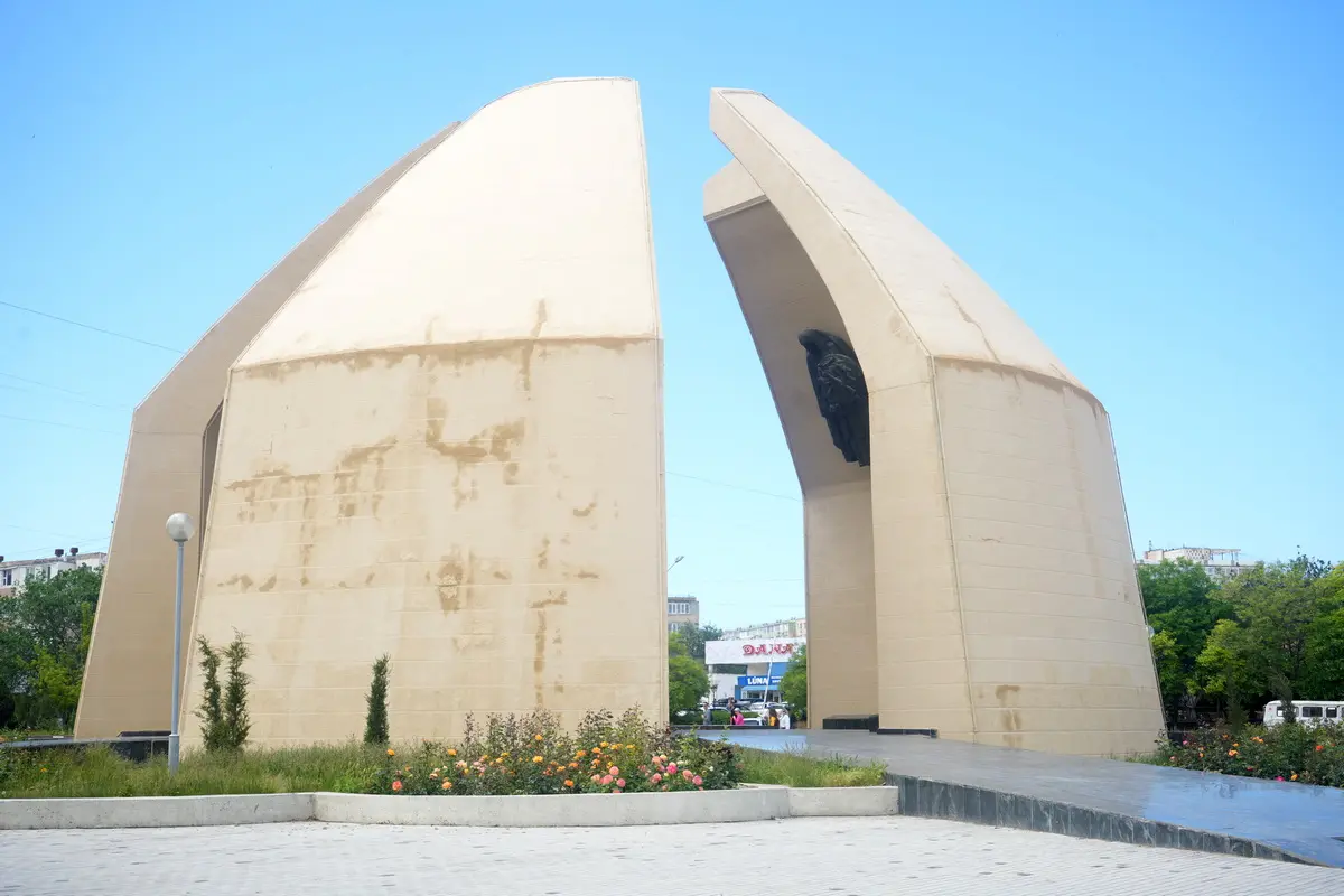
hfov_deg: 41.9
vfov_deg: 28.6
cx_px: 672
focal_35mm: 47
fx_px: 1755
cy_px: 448
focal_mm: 47
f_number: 8
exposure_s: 1/160
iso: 100
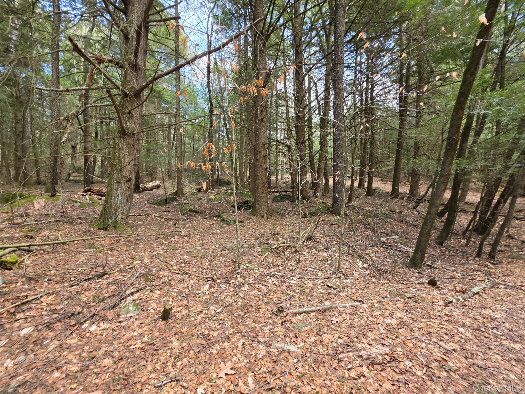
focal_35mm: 13
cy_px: 197
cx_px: 262
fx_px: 197
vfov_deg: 89.9
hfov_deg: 106.2
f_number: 1.9
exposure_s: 1/120
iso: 50
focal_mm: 2.2
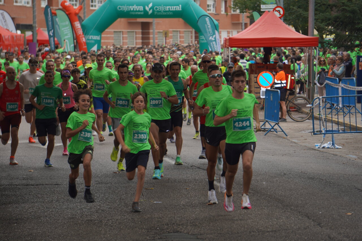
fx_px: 2337
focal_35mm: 232
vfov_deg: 5.9
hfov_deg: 8.9
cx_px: 181
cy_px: 120
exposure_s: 1/160
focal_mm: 155
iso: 100
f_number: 5.6
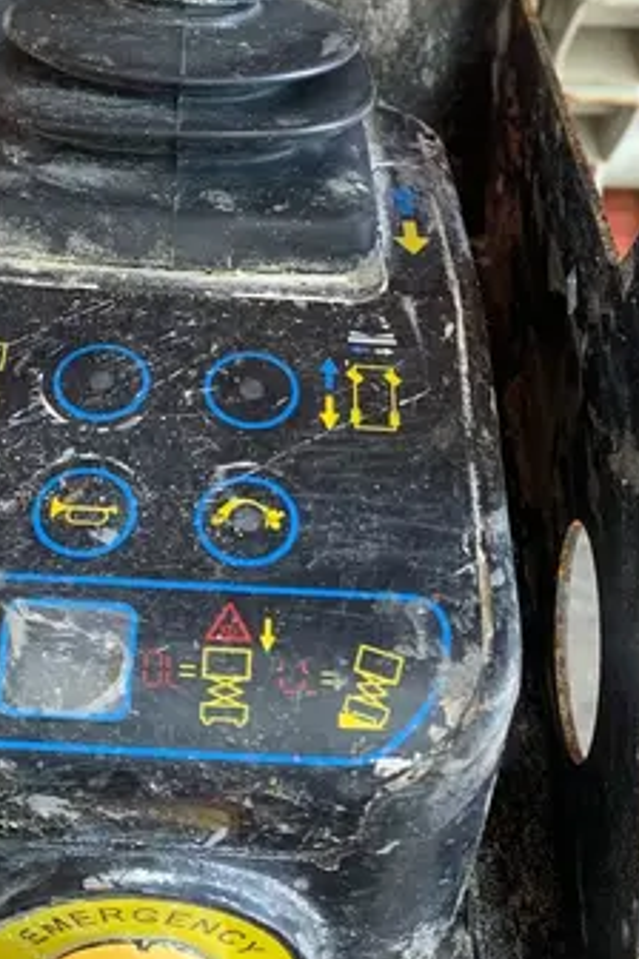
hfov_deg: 23.0
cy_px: 59
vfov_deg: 31.9
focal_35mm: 59
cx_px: 277
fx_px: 1571
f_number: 1.8
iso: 100
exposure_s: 1/83
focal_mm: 4.25
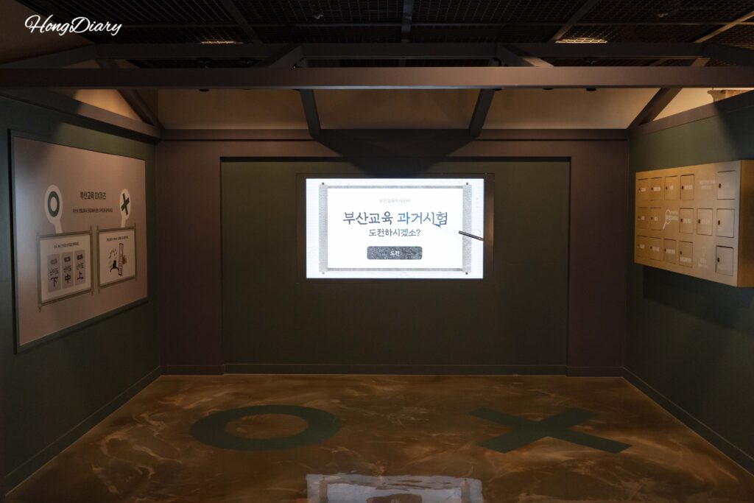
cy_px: 252
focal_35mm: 34
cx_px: 377
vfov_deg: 38.9
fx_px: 712
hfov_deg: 55.8
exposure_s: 1/160
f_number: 4.5
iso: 2500
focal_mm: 34
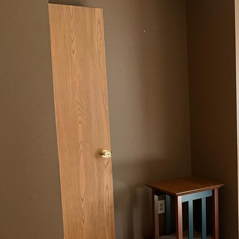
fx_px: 453
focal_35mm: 58
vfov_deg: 29.5
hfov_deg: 27.4
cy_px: 147
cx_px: 252
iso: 200
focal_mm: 3
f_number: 1.8
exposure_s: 1/60
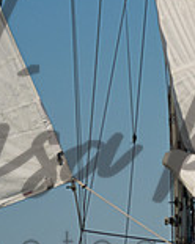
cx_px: 352
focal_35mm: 666
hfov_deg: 2.3
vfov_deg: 2.9
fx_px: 4805
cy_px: 73
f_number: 5.6
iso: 400
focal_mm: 155
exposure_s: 1/8000
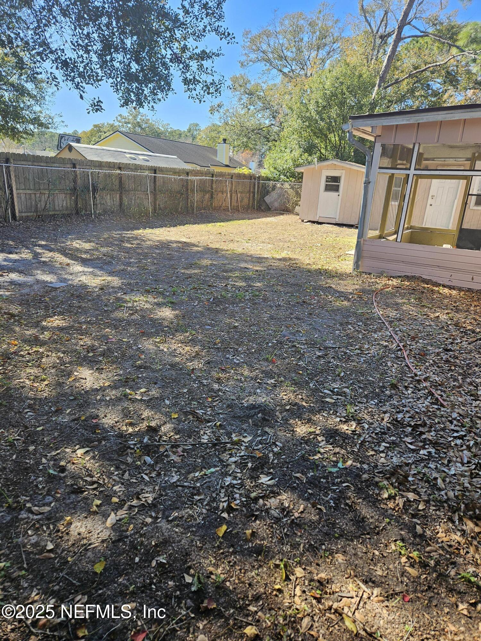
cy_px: 320
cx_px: 240
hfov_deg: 58.9
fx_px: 426
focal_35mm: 23
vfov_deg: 73.9
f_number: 1.8
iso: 25
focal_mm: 5.4
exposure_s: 1/295
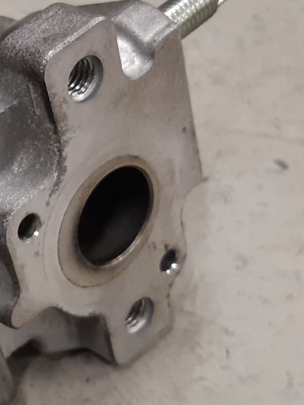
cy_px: 186
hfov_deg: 20.5
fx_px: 749
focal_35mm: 64
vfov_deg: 30.3
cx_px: -117
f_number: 1.7
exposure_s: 1/50
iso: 125
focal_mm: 3.93
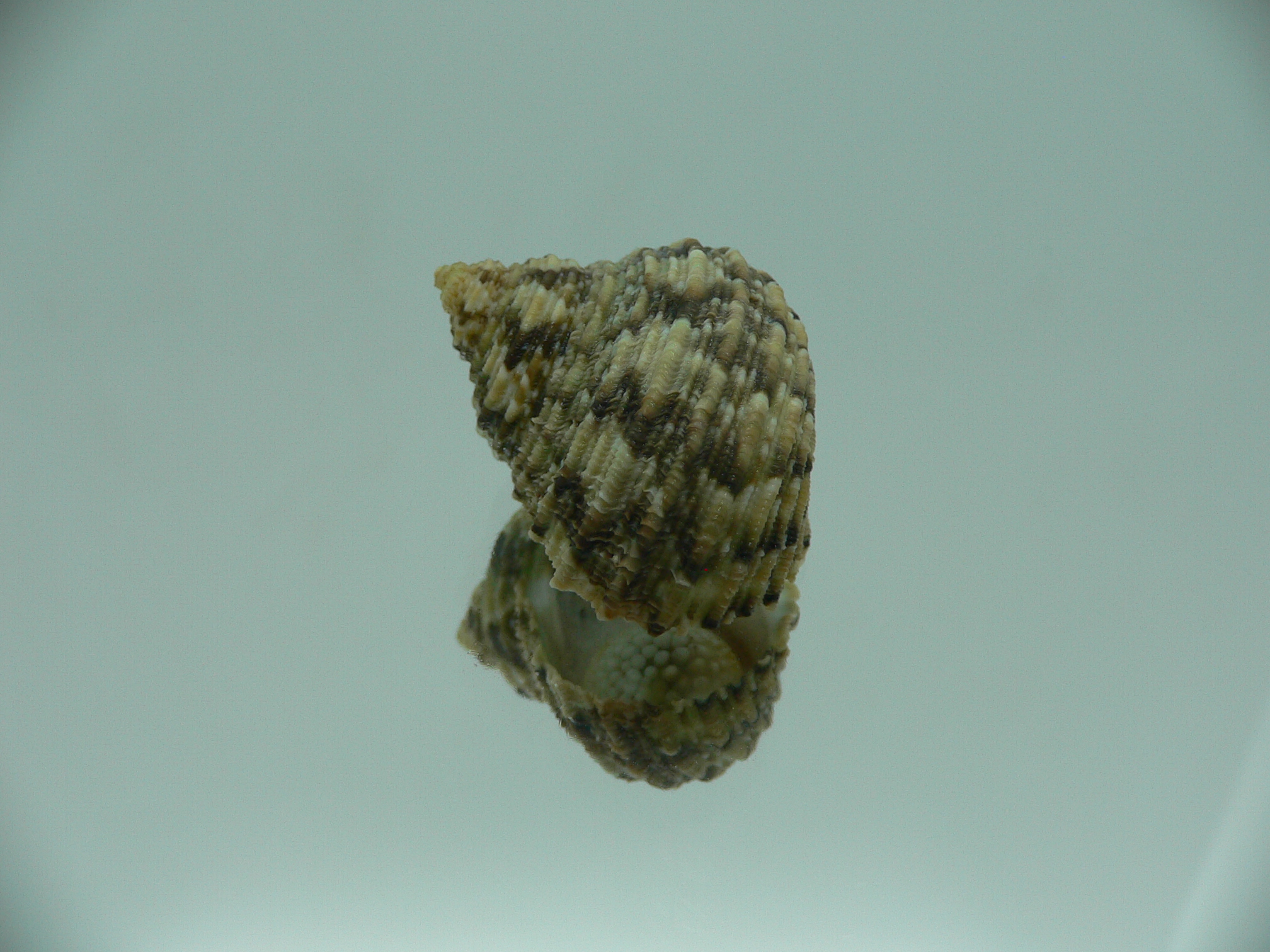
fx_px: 1284
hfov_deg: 52.6
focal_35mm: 35
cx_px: 635
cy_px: 476
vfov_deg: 40.7
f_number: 2.8
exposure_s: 1/60
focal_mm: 4.6
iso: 80
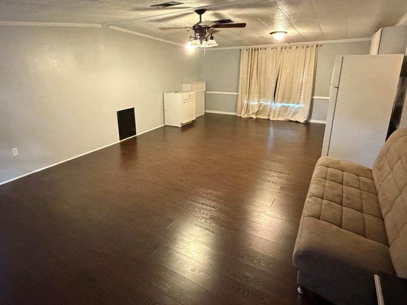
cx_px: 173
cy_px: 125
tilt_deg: -14.8
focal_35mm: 21
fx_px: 247
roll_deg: +2.9
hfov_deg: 78.5
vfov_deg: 63.0
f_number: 2.2
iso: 1250
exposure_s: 1/60
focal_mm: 2.22
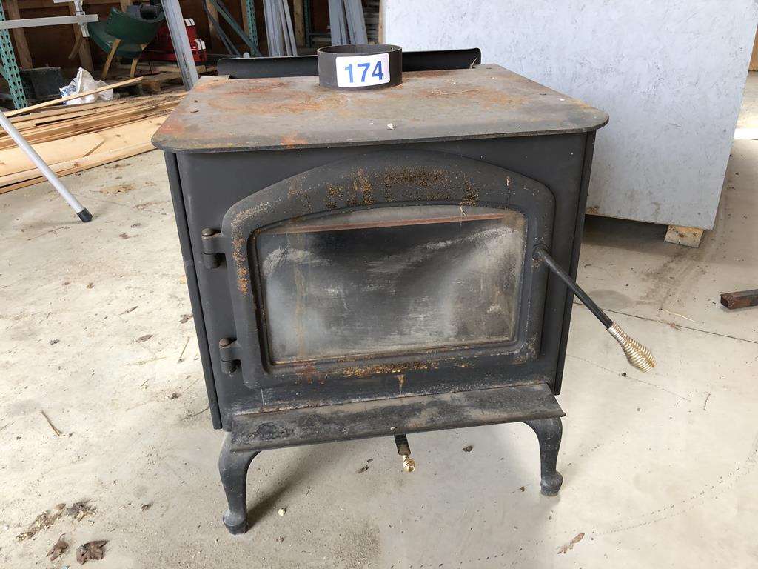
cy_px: 284
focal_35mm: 28
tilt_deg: -26.0
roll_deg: +2.3
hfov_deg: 63.4
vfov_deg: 49.7
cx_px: 379
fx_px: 613
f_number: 1.8
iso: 40
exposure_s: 1/24
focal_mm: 4
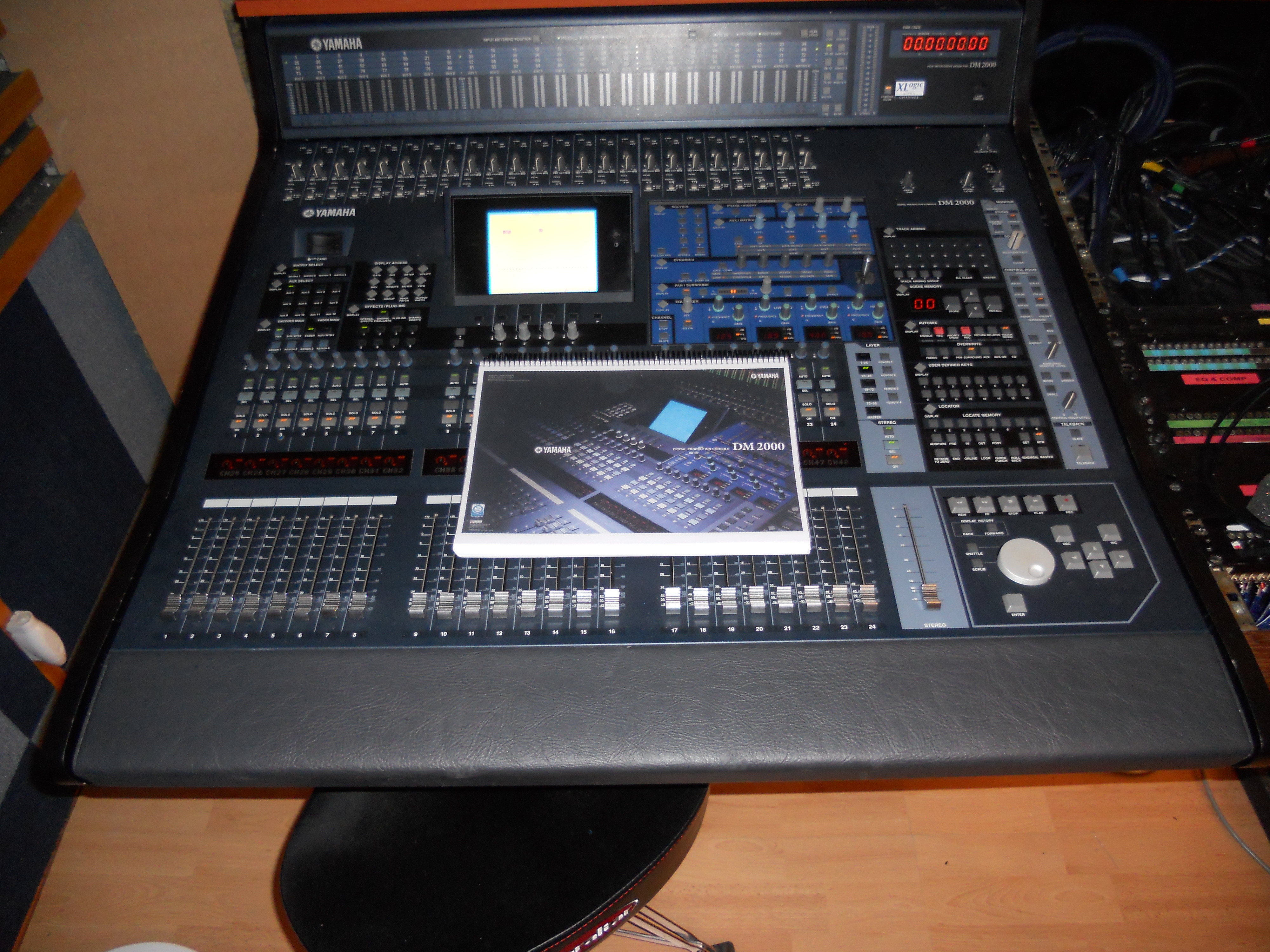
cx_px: 635
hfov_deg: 65.3
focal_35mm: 27
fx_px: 991
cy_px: 476
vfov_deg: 51.4
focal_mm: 4.9
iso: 200
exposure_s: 1/25
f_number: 3.2
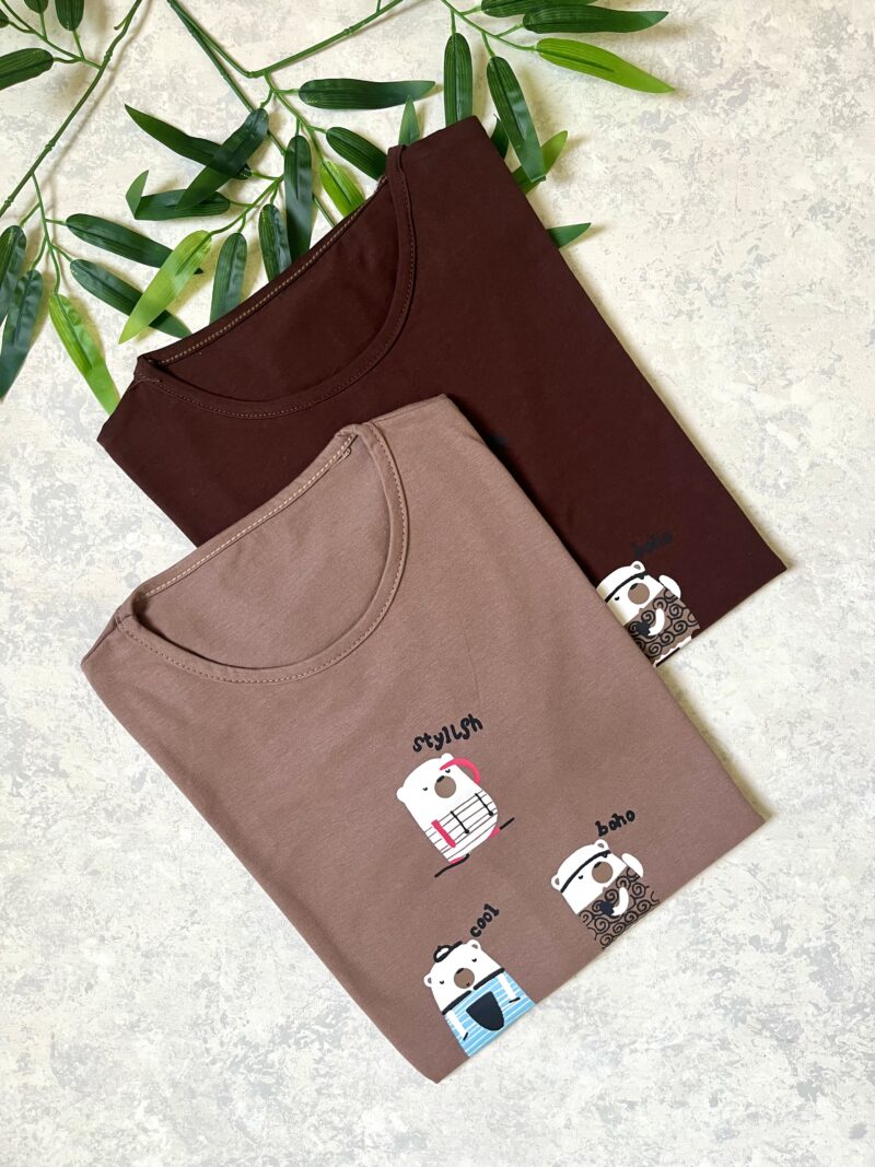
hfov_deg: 53.1
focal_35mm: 26
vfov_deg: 67.3
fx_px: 876
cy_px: 584
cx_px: 438
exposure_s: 1/88
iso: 125
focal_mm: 5.1
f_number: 1.6
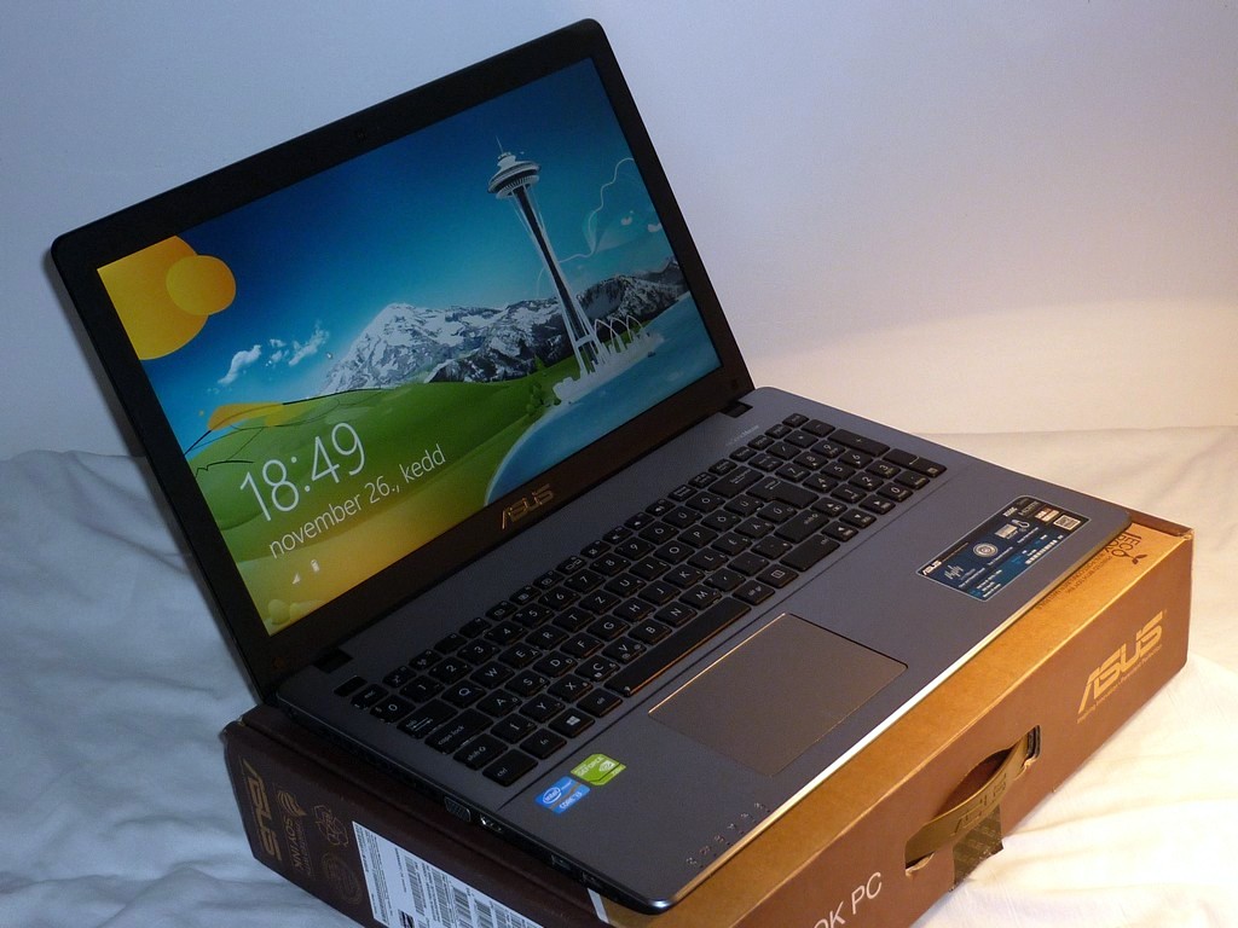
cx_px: 619
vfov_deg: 26.6
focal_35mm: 55
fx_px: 1967
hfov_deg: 34.9
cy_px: 464
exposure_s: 1/30
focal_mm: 6.4
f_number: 3
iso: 100
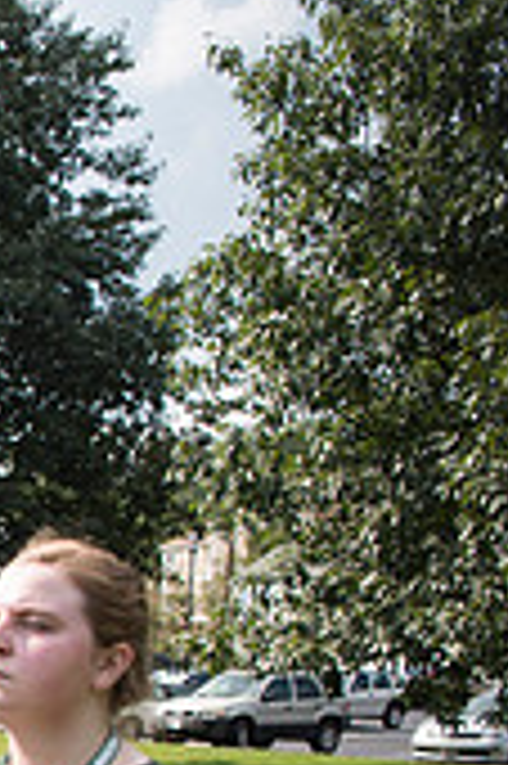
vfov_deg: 23.3
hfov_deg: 12.9
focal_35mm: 82
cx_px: -701
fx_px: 1739
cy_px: 839
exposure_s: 1/2000
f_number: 2.8
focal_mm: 24
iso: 200
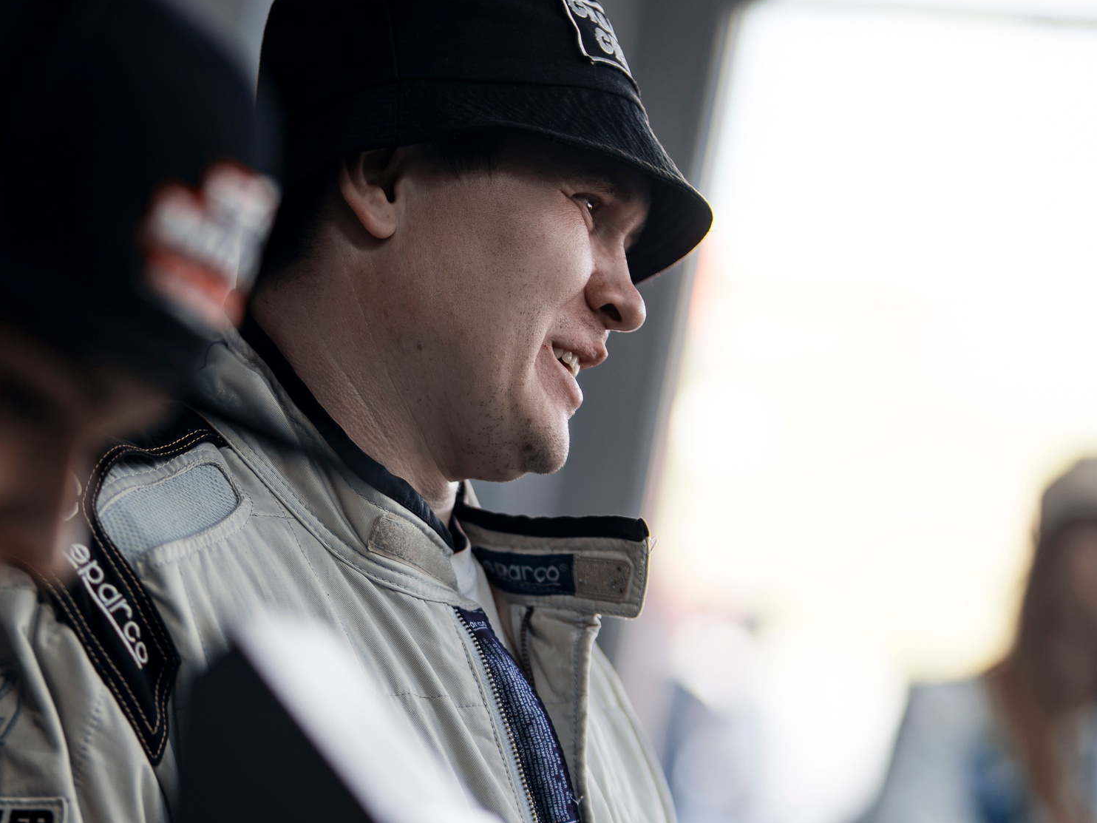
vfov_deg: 10.5
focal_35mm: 141
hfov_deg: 14.0
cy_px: 477
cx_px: 342
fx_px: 4468
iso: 250
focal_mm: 85
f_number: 1.8
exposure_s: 1/320
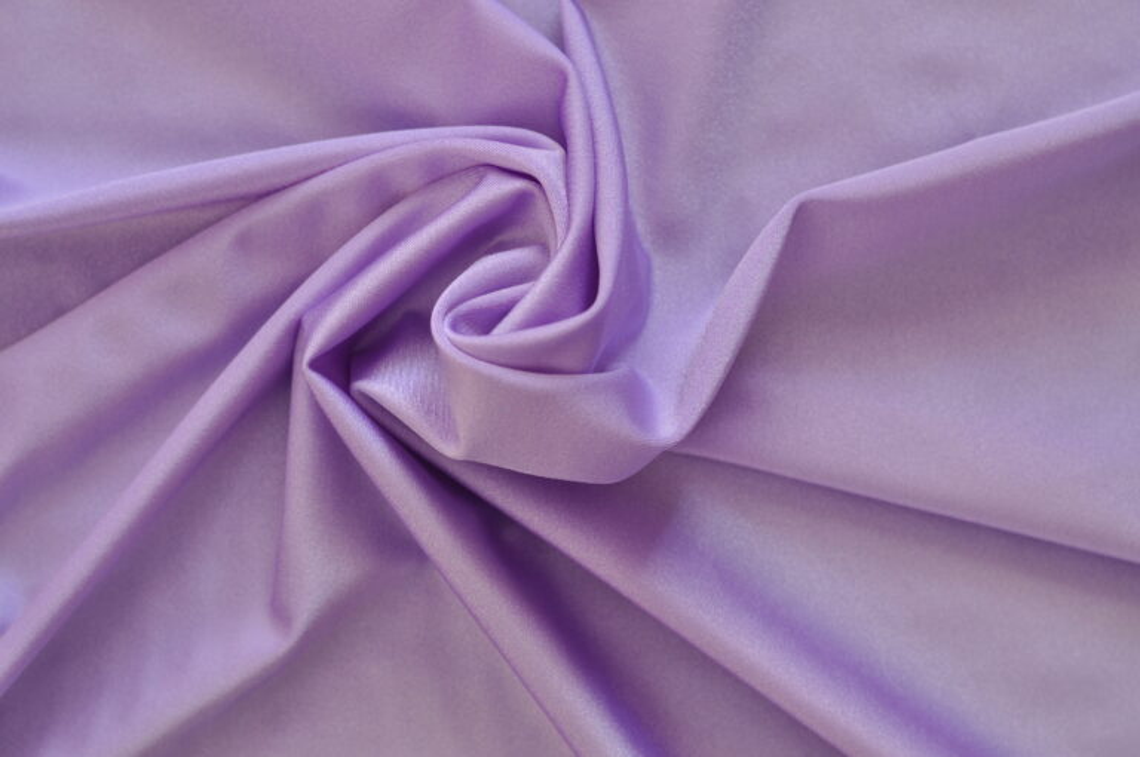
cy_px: 378
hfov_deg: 27.0
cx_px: 570
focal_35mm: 75
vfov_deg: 18.1
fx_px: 2372
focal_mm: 50
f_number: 4
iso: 200
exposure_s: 1/3
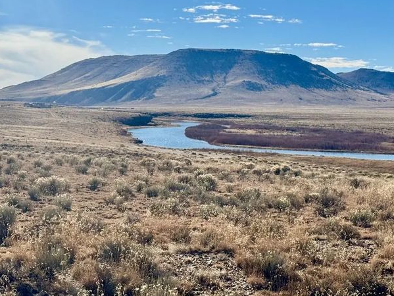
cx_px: 198
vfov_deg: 18.0
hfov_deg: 23.8
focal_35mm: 82
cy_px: 175
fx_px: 934
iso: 64
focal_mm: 6.76
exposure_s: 1/9009
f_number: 1.78
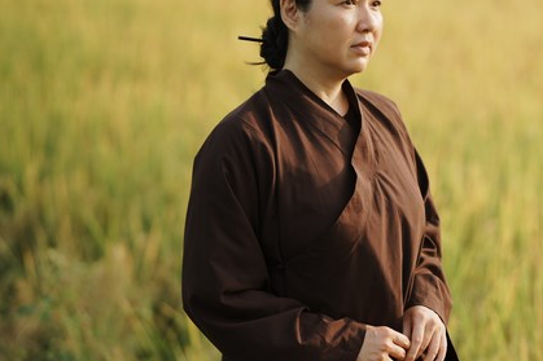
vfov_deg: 10.2
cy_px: 168
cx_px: 425
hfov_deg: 15.2
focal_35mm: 134
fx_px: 2020
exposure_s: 1/2000
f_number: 2
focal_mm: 85
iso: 125
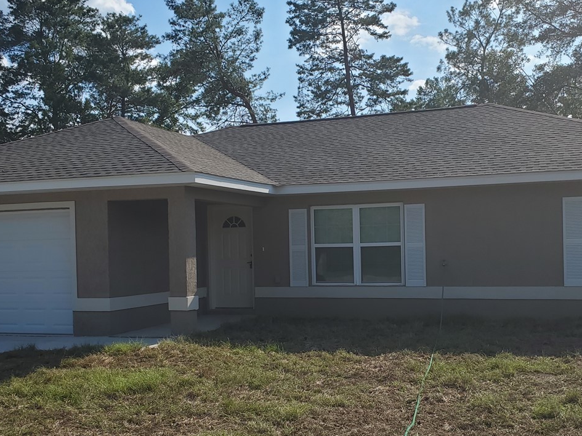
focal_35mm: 44
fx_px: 740
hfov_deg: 42.9
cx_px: 309
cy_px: 245
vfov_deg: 32.8
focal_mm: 4.3
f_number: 2.4
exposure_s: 1/2016
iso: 50
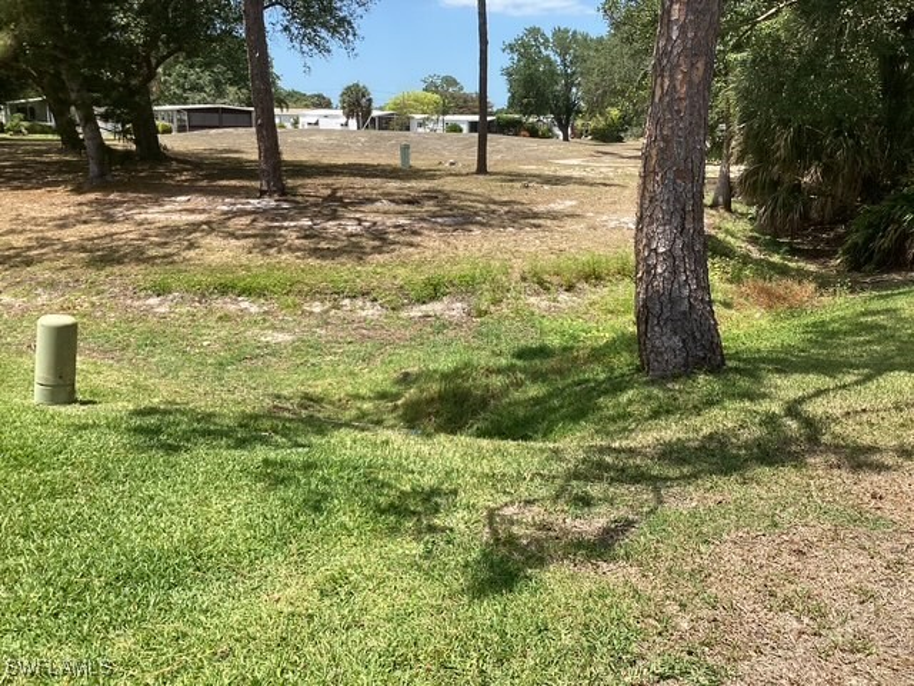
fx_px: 819
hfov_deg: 58.4
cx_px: 457
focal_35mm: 31
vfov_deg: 45.4
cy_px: 343
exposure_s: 1/905
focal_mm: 3.3
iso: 25
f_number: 2.4
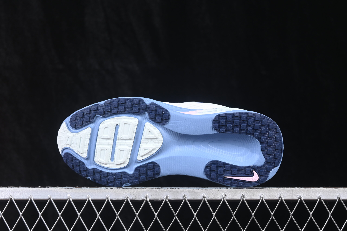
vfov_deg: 18.2
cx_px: 174
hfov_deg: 27.0
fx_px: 723
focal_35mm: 75
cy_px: 116
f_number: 6.3
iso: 160
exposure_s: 1/60
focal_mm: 50
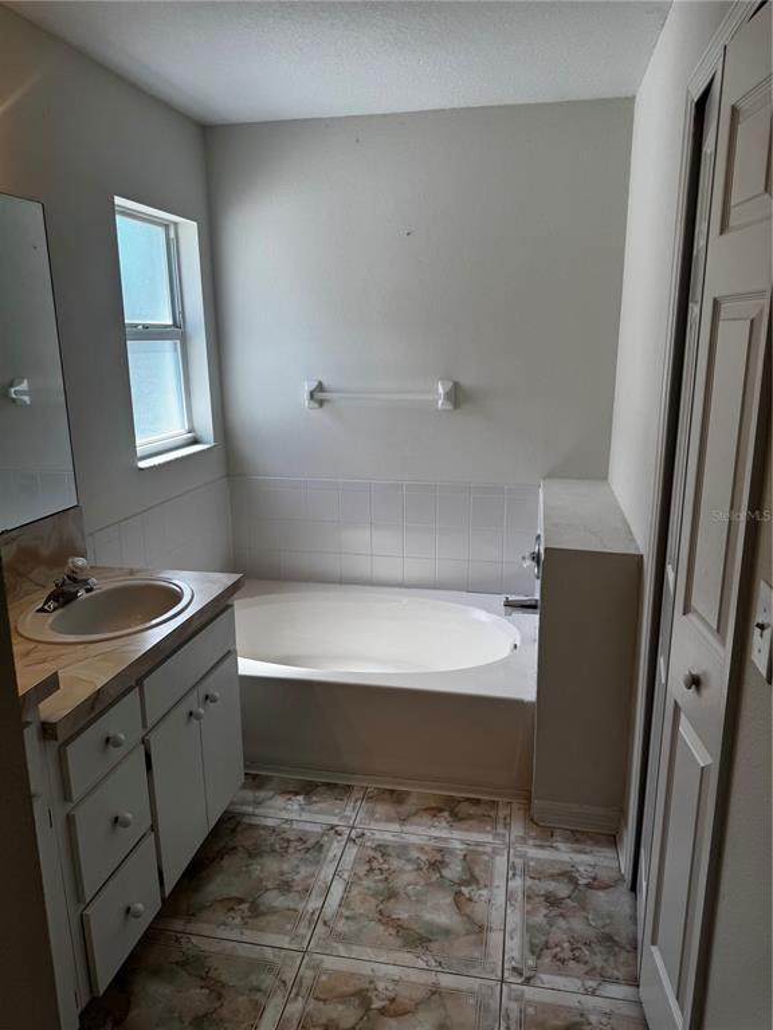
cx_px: 386
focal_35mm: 24
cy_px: 515
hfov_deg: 56.8
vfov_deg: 71.6
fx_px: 715
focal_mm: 6.76
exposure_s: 1/402
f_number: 1.78
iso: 80
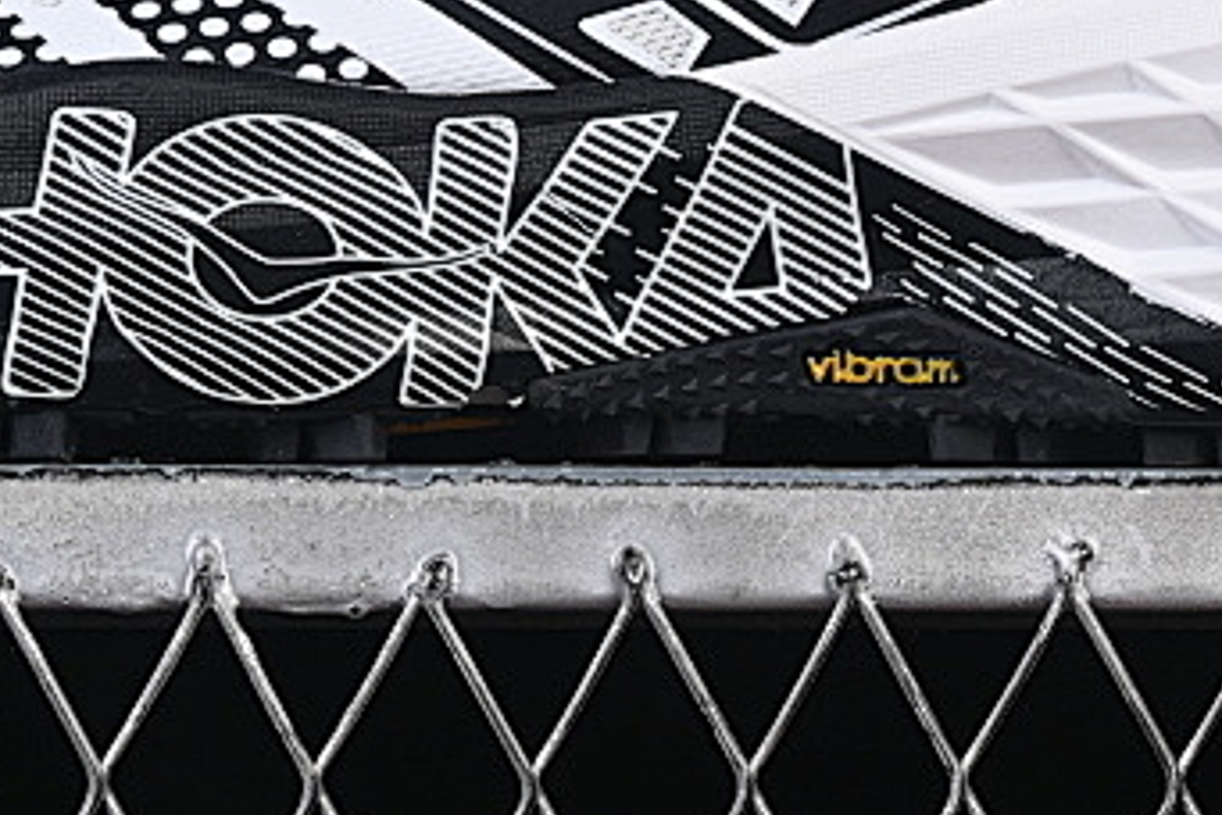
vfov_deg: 5.7
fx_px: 8044
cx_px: 504
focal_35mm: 237
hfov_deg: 8.7
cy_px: -332
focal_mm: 50
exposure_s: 1/80
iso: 160
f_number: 8
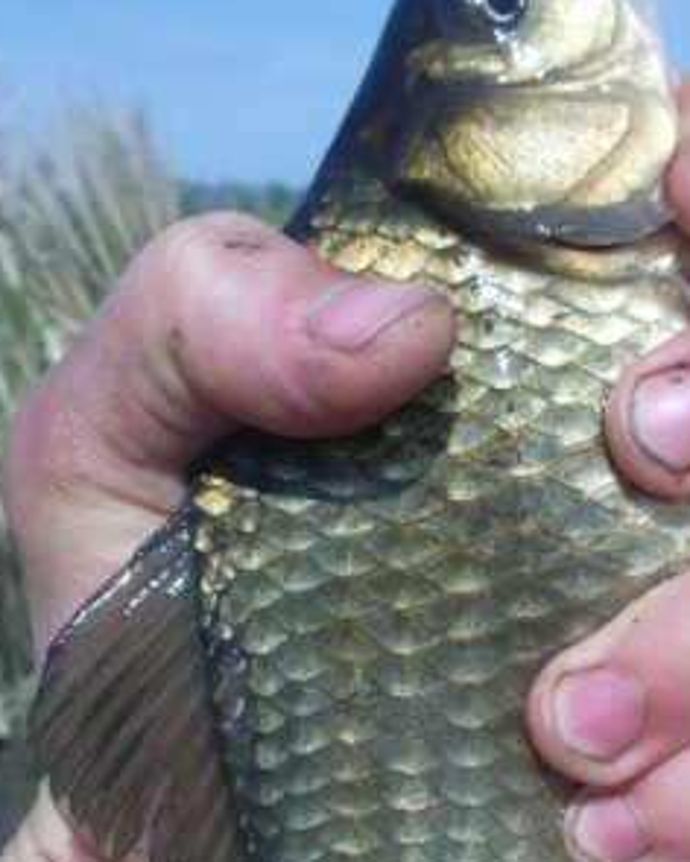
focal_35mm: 74
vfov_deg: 25.4
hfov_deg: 20.5
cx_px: 541
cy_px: 646
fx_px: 1889
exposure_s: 1/640
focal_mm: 5.8
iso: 50
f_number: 4.3
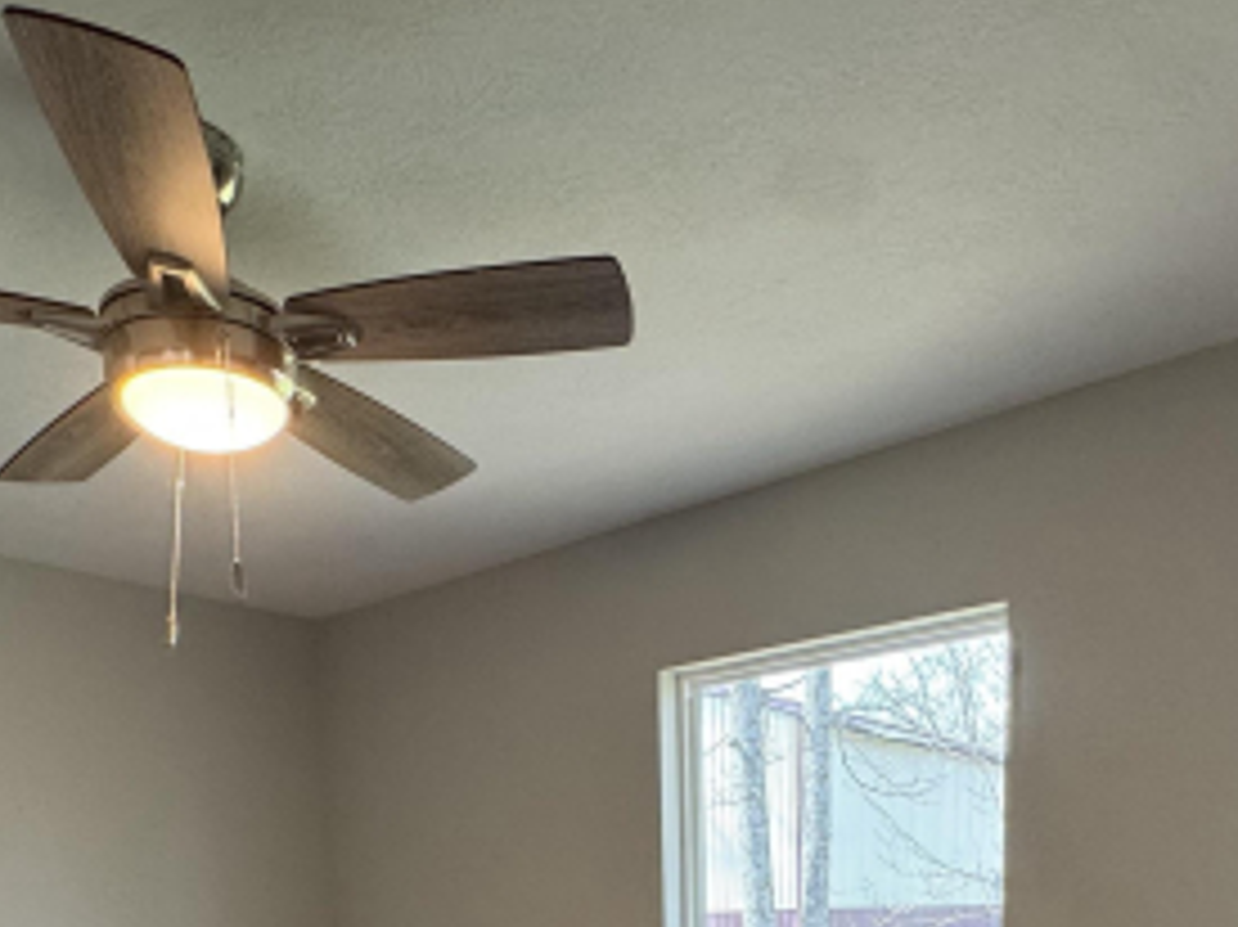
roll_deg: +1.8
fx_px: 1215
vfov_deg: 34.0
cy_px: 1102
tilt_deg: -8.1
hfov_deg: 54.0
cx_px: 605
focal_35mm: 34
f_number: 2.2
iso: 200
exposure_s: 1/120
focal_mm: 2.22
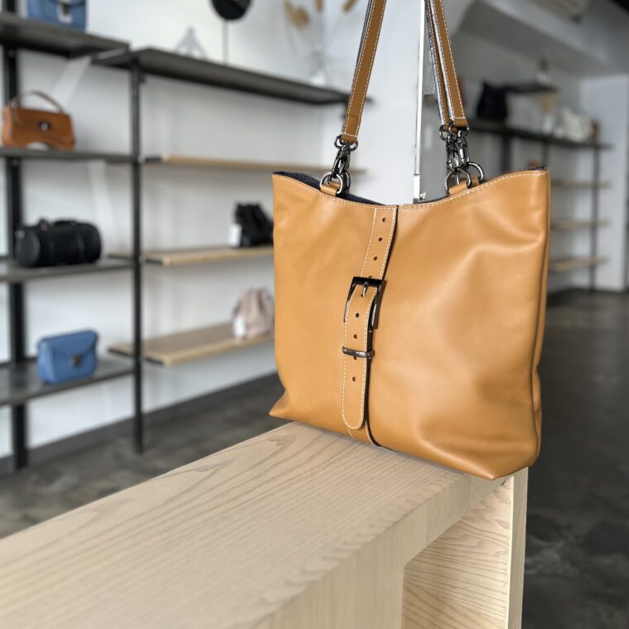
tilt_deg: -3.8
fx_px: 637
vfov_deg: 51.9
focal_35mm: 31
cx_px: 317
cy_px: 234
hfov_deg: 52.5
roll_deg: +0.2
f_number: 1.5
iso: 64
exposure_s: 1/100
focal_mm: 5.7
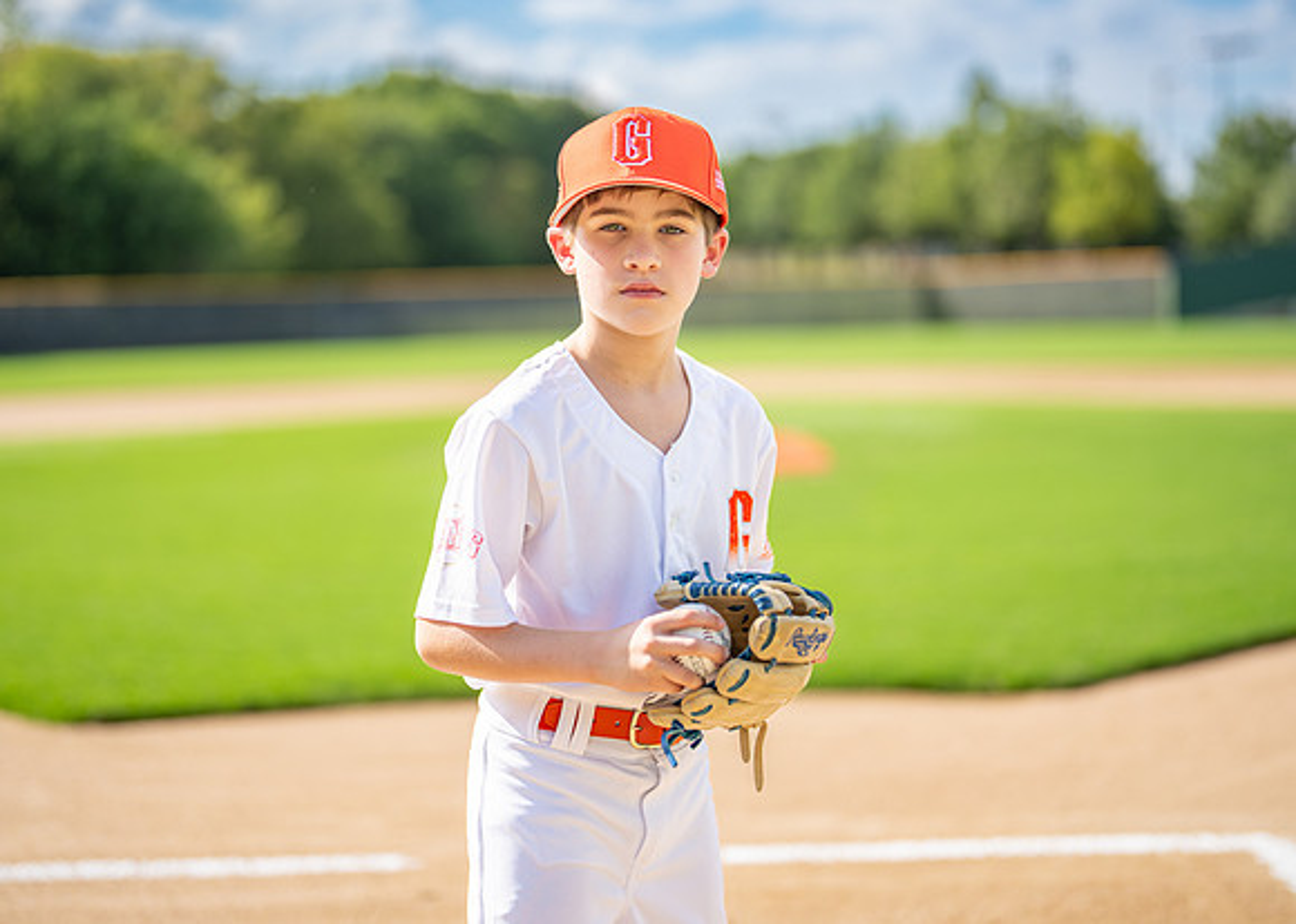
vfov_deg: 24.3
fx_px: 2150
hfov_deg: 33.5
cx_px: 643
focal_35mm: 58
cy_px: 420
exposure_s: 1/5000
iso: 100
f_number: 1.2
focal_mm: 50
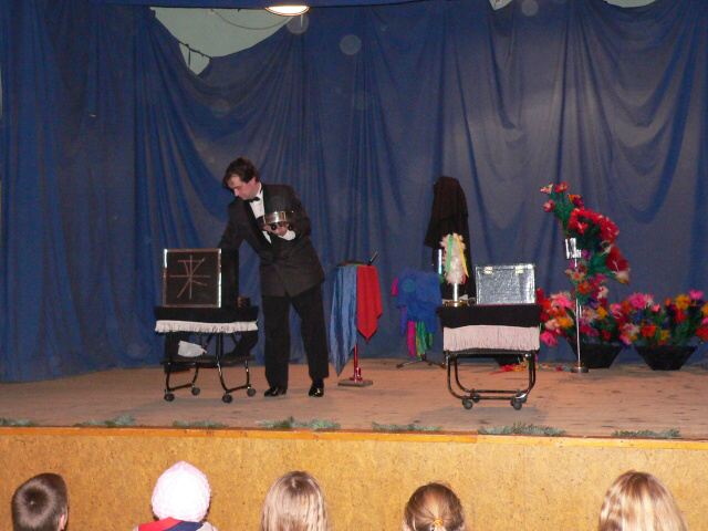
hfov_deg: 37.5
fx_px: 1043
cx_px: 354
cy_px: 266
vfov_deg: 28.6
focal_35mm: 51
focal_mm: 8.4
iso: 400
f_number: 2.8
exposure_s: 1/60
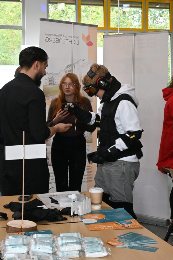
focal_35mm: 65
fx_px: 468
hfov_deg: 20.9
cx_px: 83
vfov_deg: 30.9
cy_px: 120
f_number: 5.6
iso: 1250
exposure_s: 1/50
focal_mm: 38
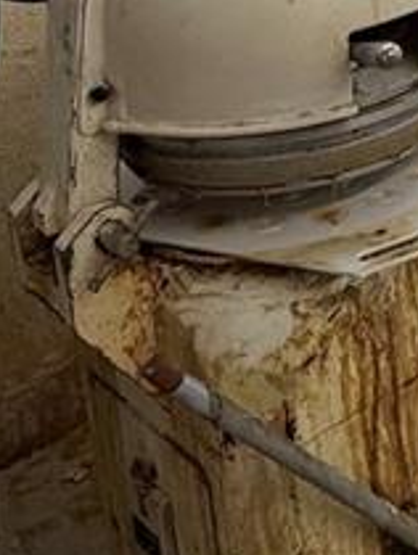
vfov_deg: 22.1
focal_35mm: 80
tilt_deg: -13.3
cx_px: 714
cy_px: -151
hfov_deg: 16.1
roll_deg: +1.9
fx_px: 1285
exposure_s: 1/120
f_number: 2.2
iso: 200
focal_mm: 2.22
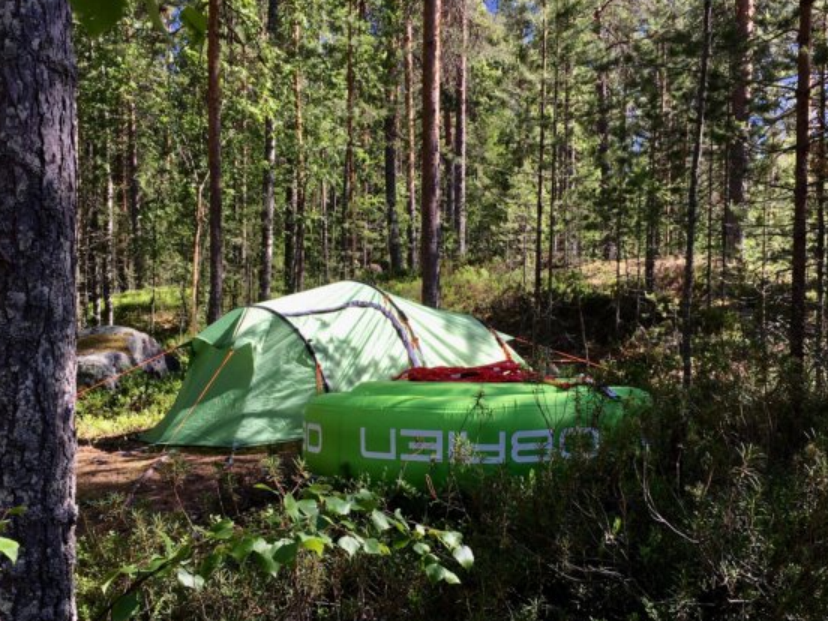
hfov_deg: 44.8
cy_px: 326
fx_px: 1005
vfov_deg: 34.3
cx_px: 448
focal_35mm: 42
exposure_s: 1/553
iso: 25
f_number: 2.2
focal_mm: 4.15
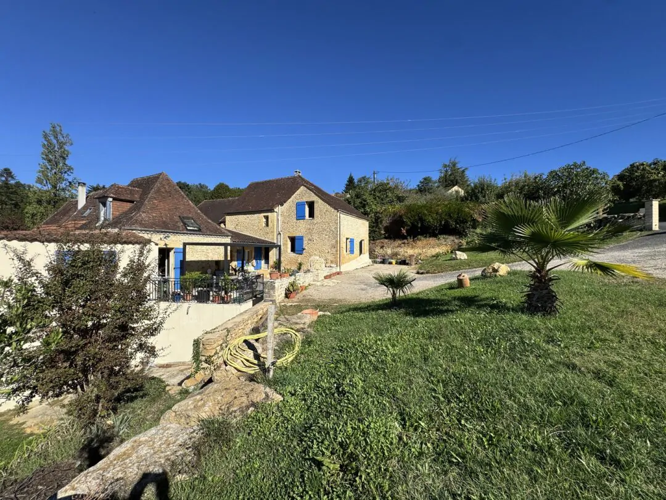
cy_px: 250
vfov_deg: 85.7
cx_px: 333
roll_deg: +0.4
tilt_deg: +1.8
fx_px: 269
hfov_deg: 102.1
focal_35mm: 14
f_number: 2.2
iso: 50
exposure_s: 1/2415
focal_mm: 2.22
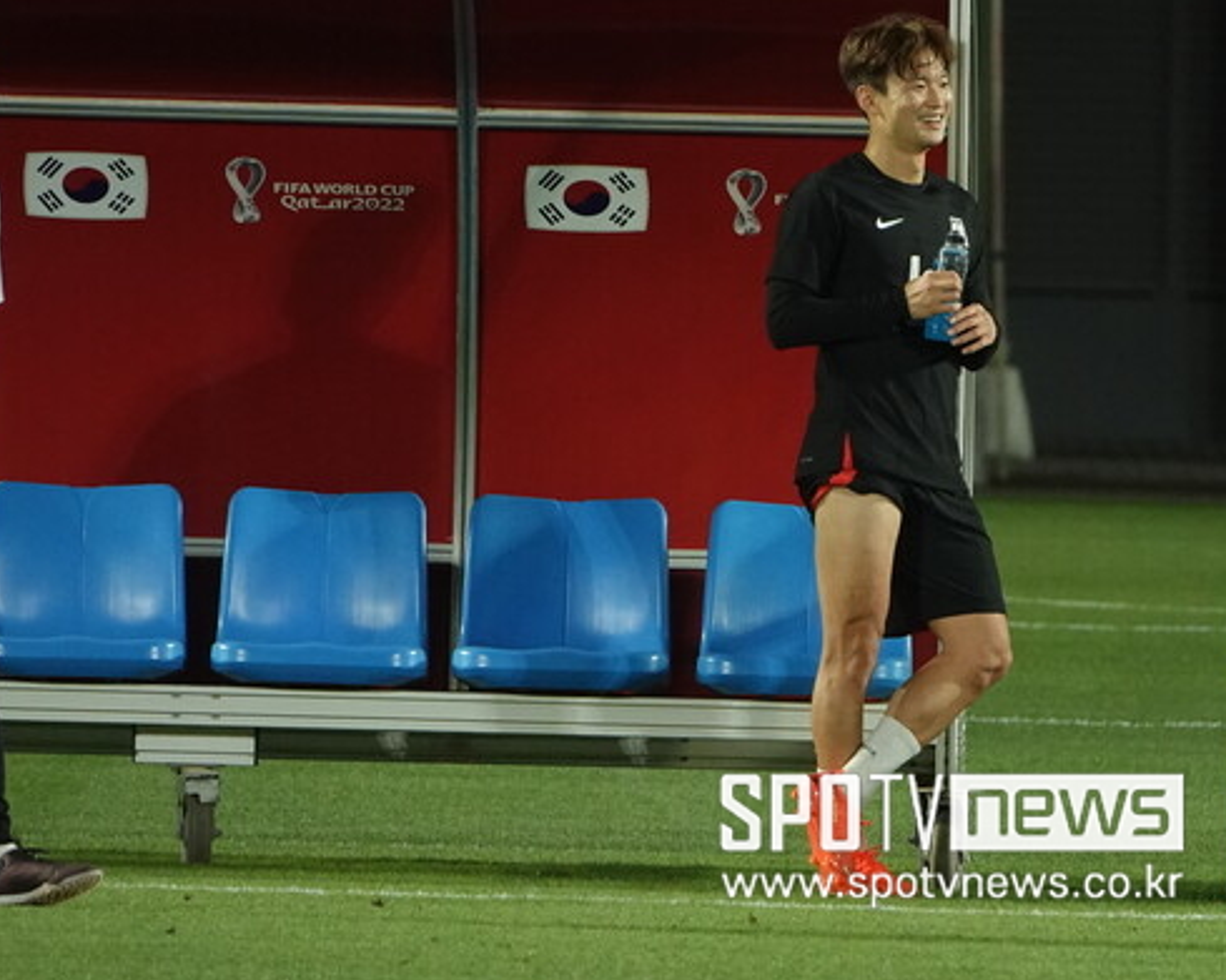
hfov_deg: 1.9
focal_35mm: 1037
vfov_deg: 1.5
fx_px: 37620
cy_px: 343
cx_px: 938
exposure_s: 1/200
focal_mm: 220
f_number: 4
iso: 1250
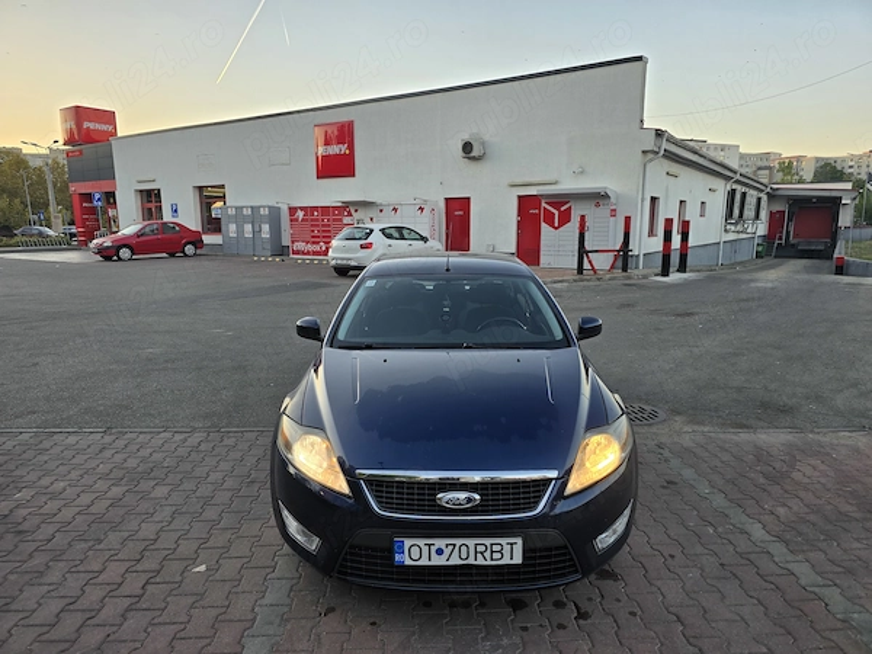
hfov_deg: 73.9
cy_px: 327
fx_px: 579
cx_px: 436
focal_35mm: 23
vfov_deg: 58.9
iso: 40
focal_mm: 6.3
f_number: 1.7
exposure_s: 1/180
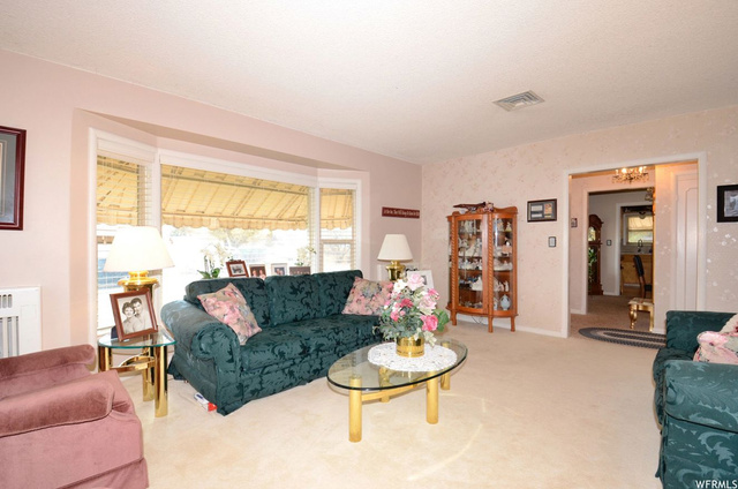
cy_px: 244
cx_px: 369
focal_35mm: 16
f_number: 6.3
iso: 500
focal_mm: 10.5
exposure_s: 1/60
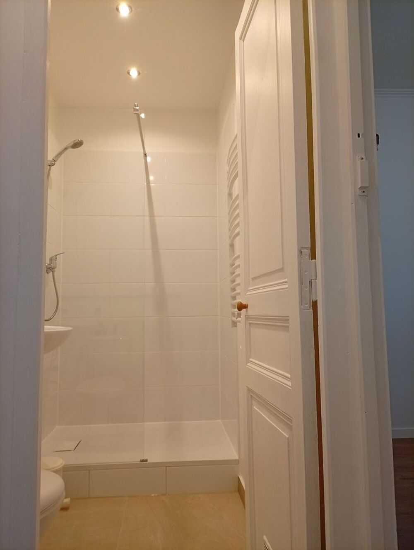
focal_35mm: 27
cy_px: 275
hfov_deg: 51.5
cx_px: 207
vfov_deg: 65.2
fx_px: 429
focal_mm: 3.84
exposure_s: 1/50
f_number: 1.8
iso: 90
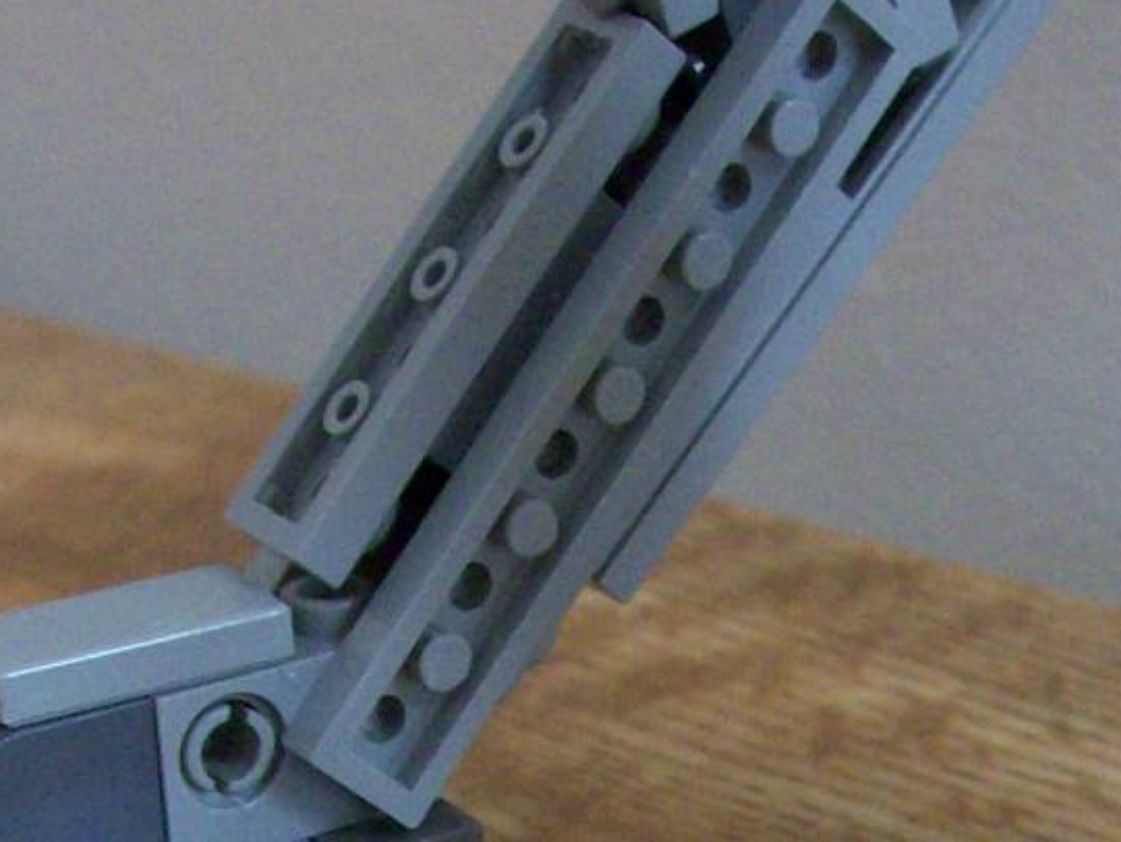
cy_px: 1124
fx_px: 4308
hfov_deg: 14.8
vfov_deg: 10.9
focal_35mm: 133
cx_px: 555
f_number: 3
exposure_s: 1/42
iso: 146
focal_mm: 7.6
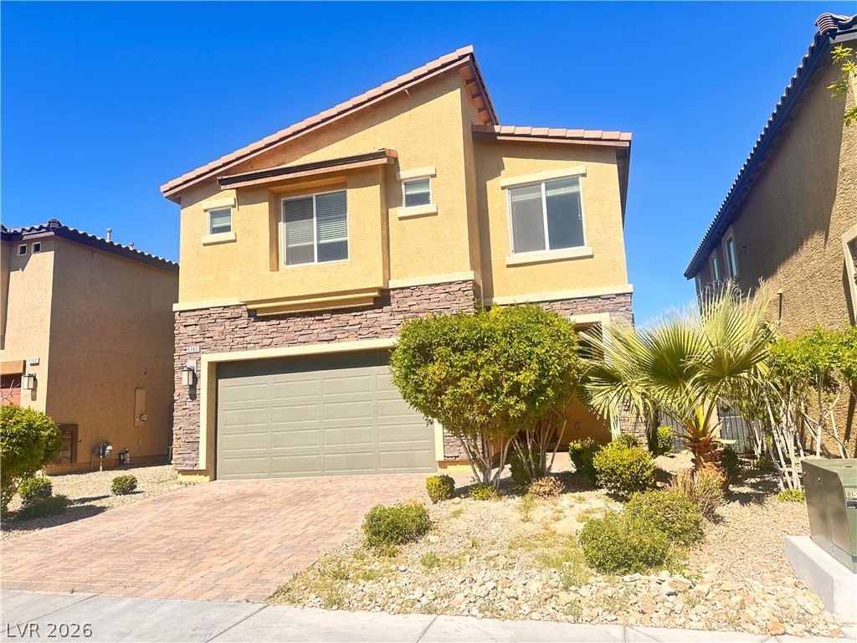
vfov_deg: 56.8
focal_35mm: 24
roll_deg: +3.3
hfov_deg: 71.6
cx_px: 428
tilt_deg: +9.6
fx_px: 594
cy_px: 322
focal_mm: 6.86
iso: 80
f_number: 1.78
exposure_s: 1/1453
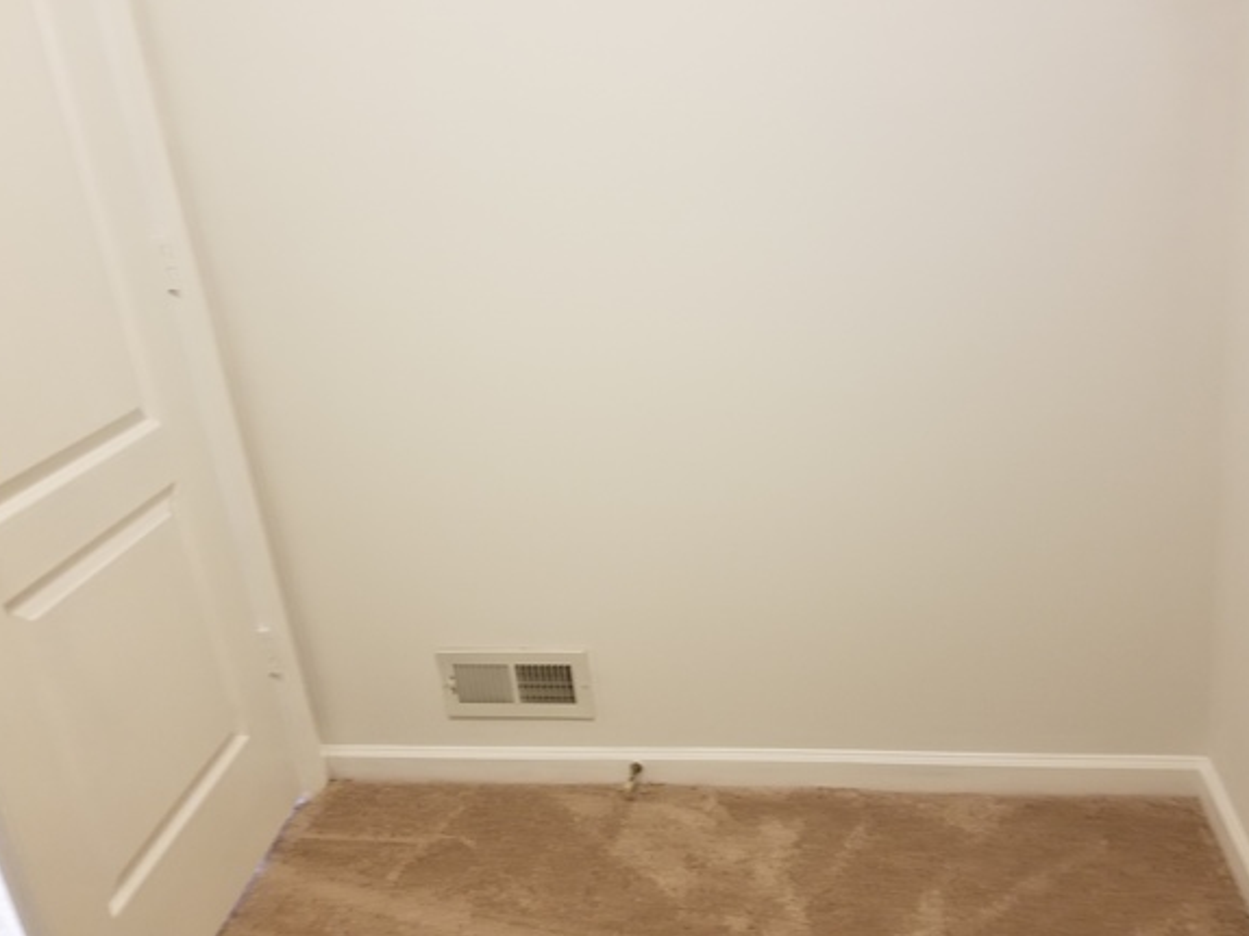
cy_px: 483
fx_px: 1046
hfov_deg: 61.6
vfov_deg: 48.2
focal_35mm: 29
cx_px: 668
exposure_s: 1/17
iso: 200
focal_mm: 4.25
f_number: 1.7
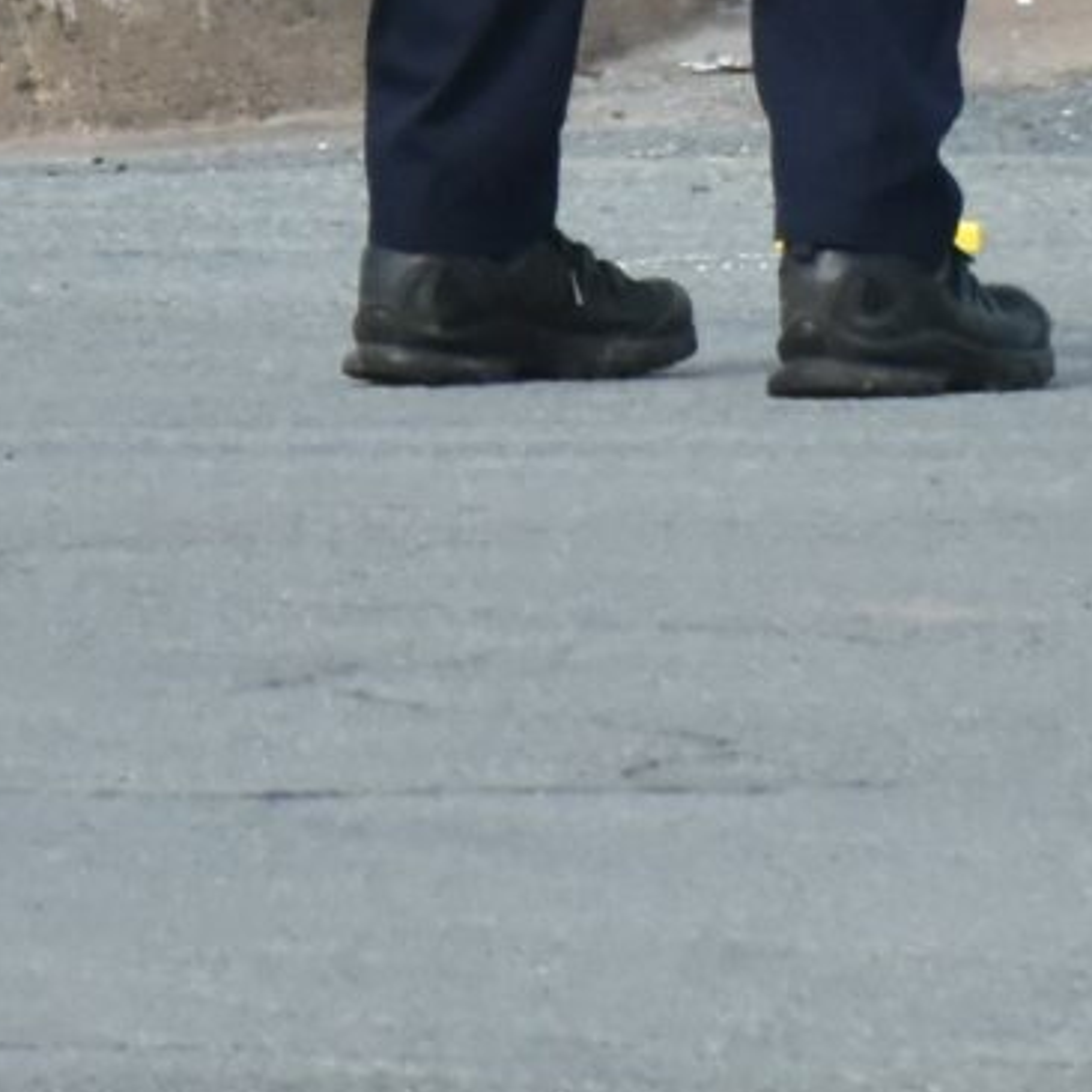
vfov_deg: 0.7
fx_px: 95579
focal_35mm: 2678
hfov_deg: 0.7
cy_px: -1067
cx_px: 95
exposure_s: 1/1667
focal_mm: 300
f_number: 8
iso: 1000
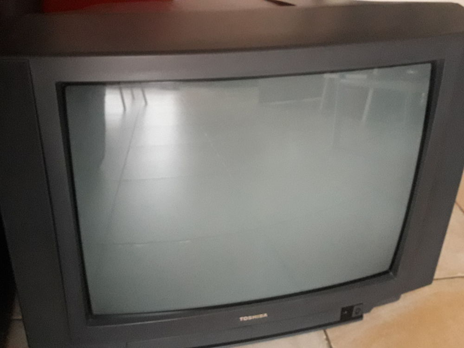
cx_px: 232
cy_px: 174
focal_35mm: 28
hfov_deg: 63.4
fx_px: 375
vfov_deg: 49.7
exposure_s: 1/17
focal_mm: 3.7
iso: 400
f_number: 1.9
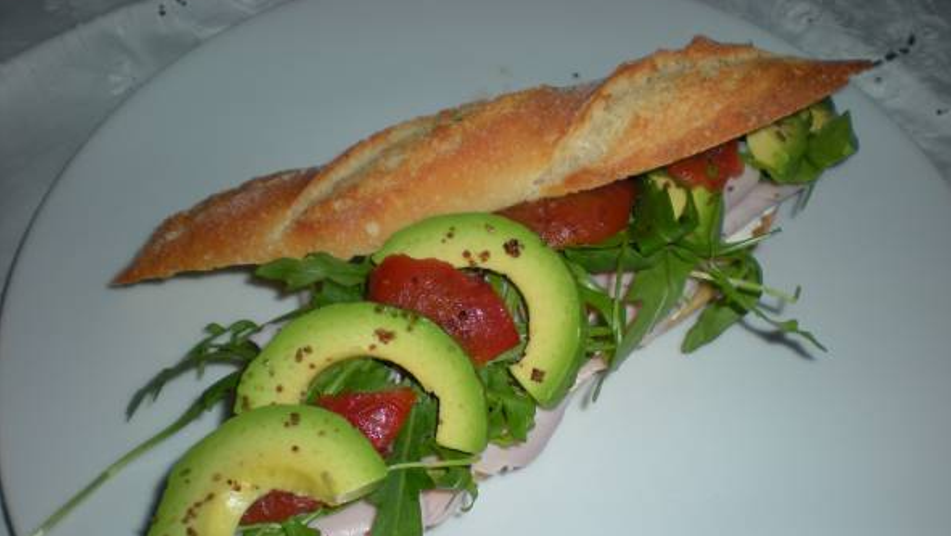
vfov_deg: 28.3
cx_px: 481
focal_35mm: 42
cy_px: 336
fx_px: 1060
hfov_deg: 48.3
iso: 64
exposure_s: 1/60
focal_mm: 6.3
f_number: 3.1
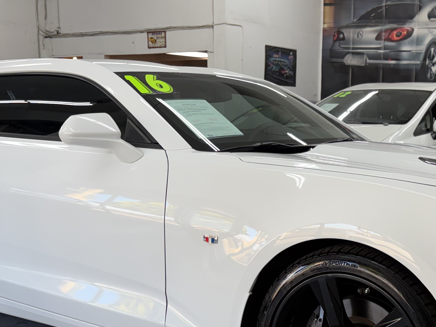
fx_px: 718
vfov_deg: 25.2
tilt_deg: -11.6
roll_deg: -1.7
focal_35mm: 57
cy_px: 263
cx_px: 298
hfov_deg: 33.4
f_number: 1.6
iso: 50
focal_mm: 5.96
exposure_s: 1/120
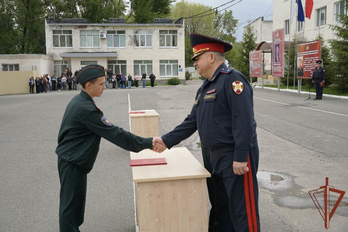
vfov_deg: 29.9
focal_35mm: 45
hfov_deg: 43.6
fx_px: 435
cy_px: 116
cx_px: 174
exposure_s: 1/160
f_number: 4.5
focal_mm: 30
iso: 100
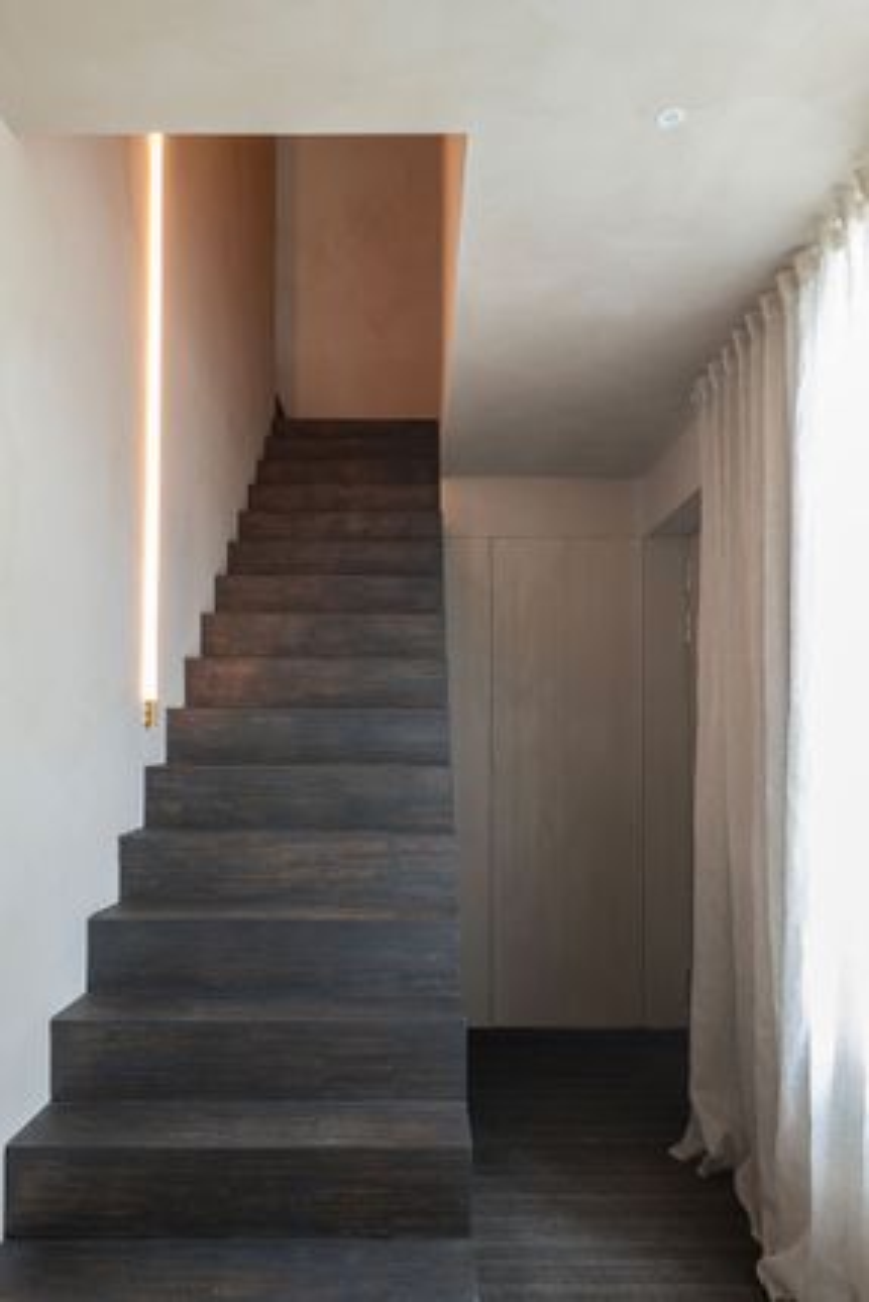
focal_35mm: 24
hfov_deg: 53.2
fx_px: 868
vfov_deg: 73.7
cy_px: 651
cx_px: 434
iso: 400
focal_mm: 24
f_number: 22
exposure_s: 8
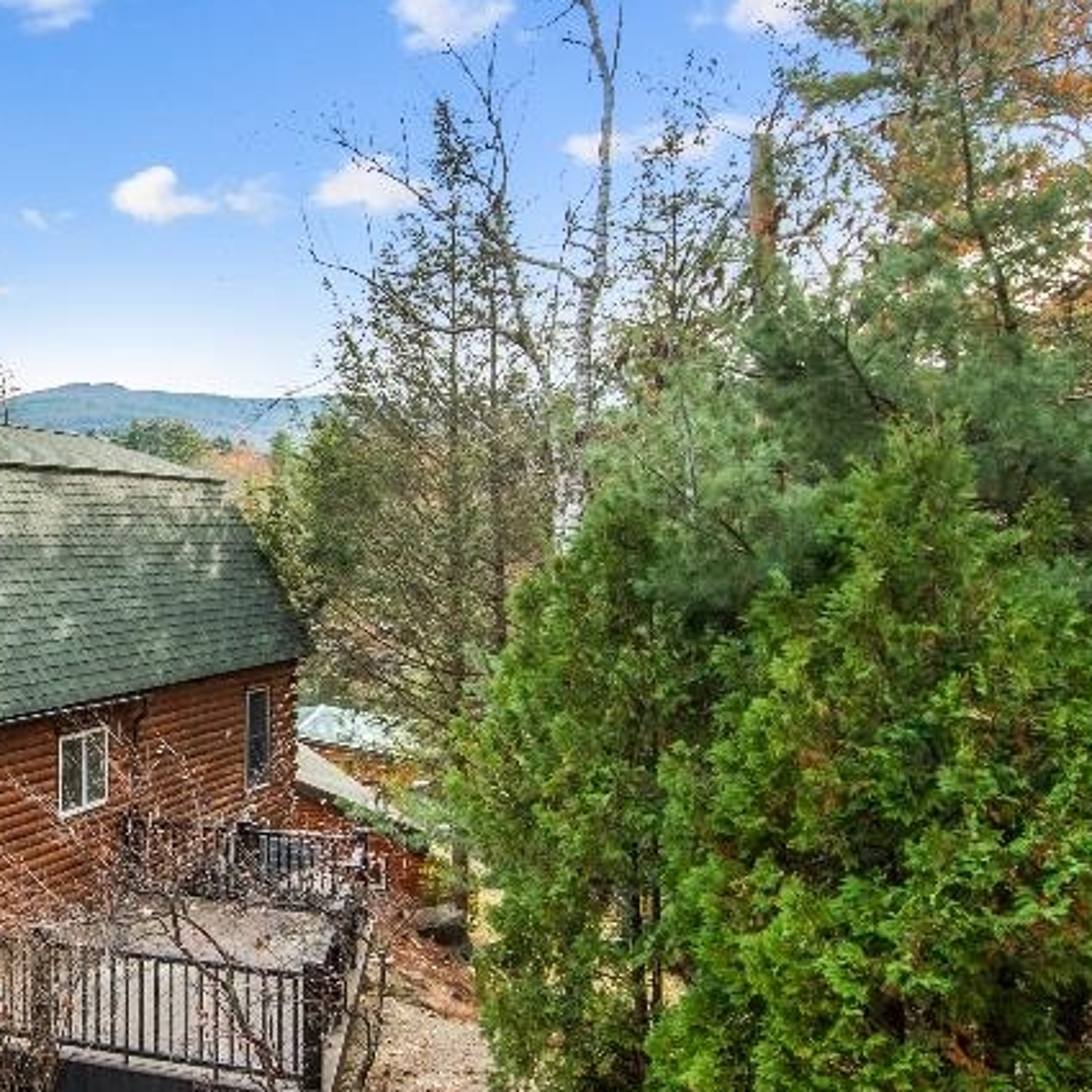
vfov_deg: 39.1
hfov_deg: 35.0
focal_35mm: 43
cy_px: 596
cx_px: -33
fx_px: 1535
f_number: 8
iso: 160
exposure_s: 1/125
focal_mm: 14
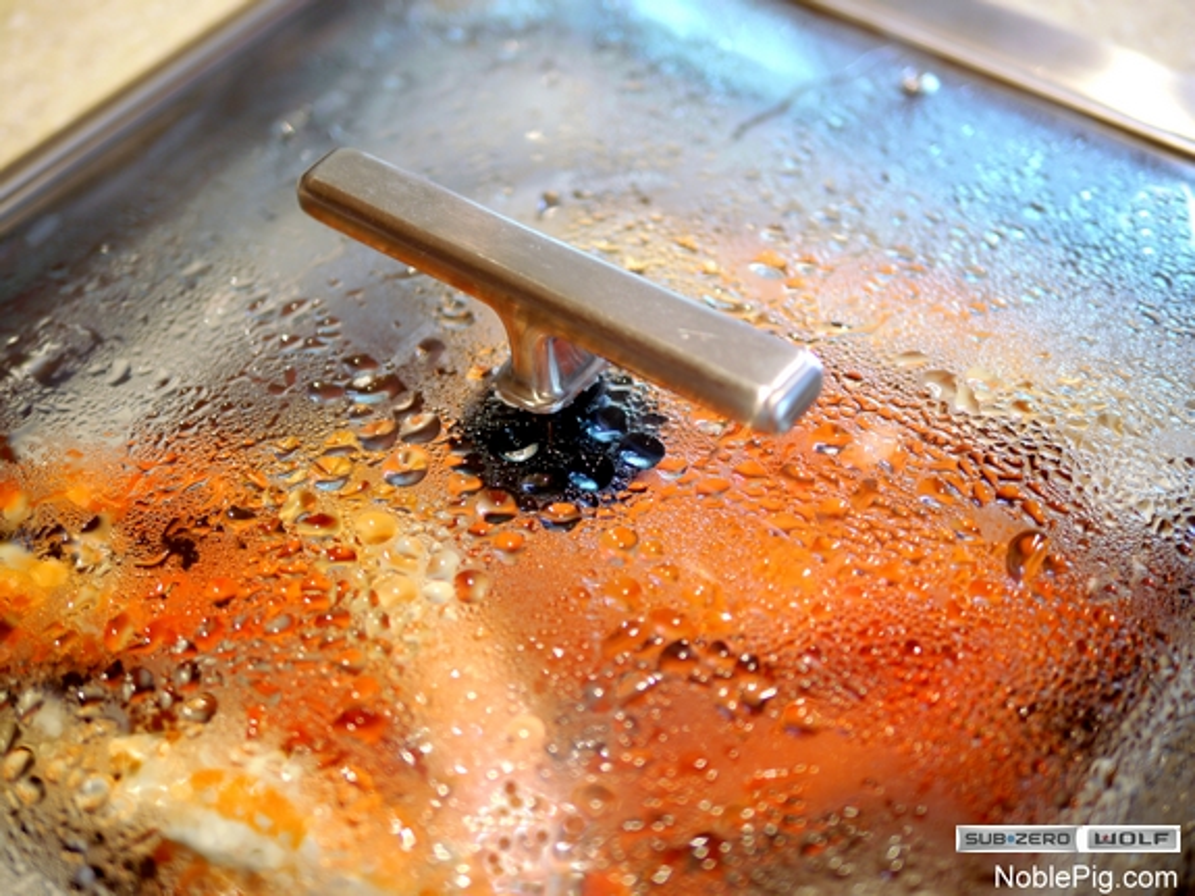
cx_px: 598
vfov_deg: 29.1
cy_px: 448
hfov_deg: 38.2
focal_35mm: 50
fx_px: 1726
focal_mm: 25
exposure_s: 1/60
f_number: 1.4
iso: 100
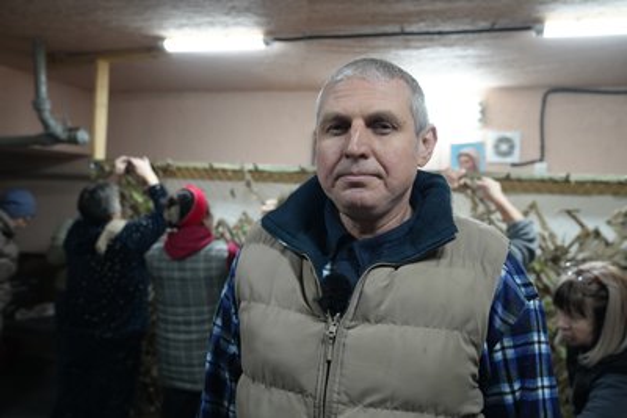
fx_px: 558
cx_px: 314
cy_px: 209
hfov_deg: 58.7
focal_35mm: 32
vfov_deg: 41.1
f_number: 4
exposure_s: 1/160
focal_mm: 32
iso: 3200
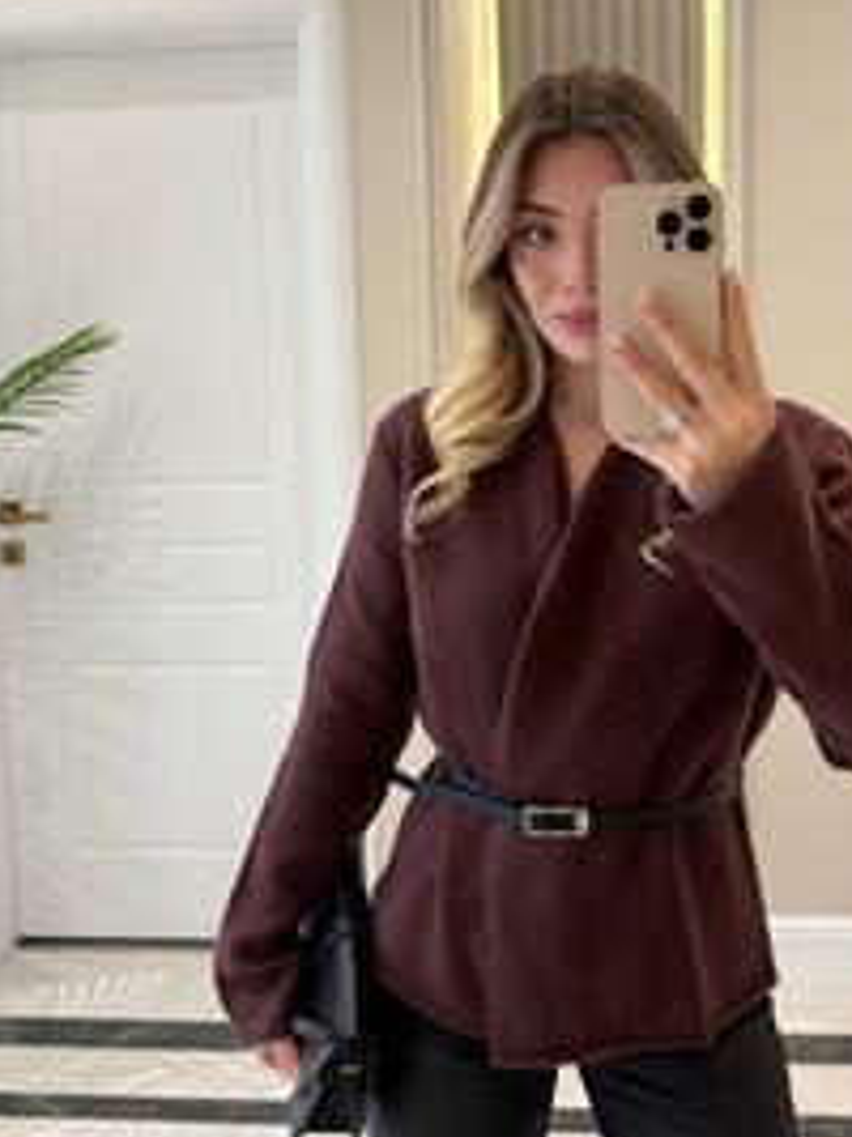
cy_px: 422
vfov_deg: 50.8
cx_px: 596
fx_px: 1182
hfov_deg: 39.0
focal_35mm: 36
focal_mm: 6.76
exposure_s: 1/50
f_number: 1.78
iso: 160
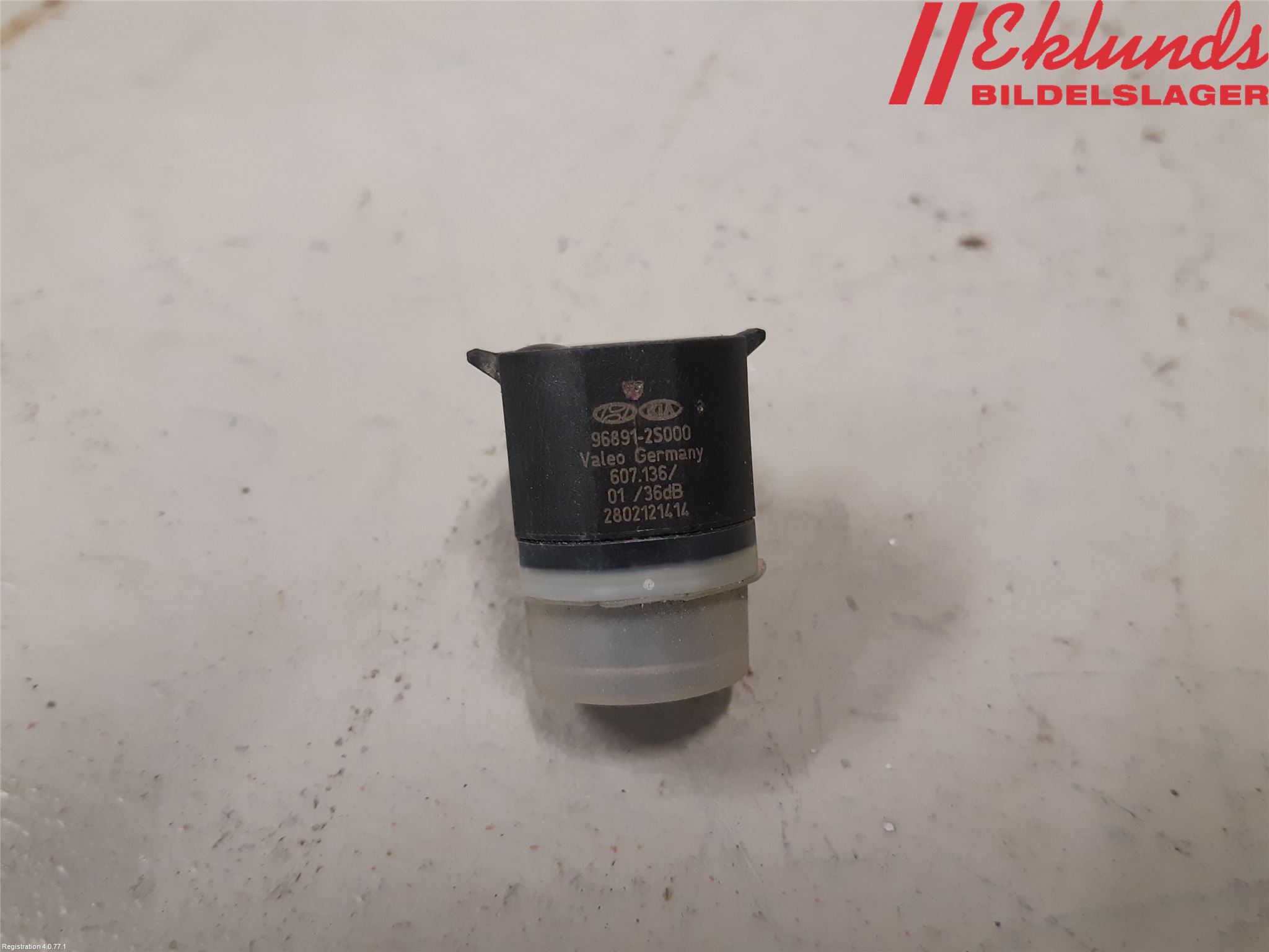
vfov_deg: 53.1
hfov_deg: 67.3
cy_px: 476
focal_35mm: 26
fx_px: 953
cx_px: 634
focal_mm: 3.93
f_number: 1.7
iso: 200
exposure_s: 1/50
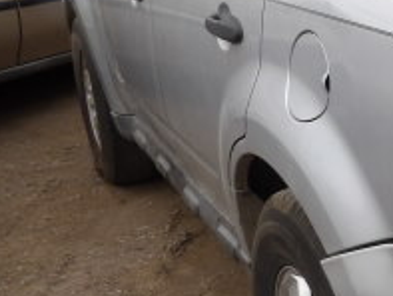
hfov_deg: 21.0
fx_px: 886
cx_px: 598
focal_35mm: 78
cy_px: 114
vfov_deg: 18.9
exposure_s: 1/232
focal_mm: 4.3
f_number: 5.6
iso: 100
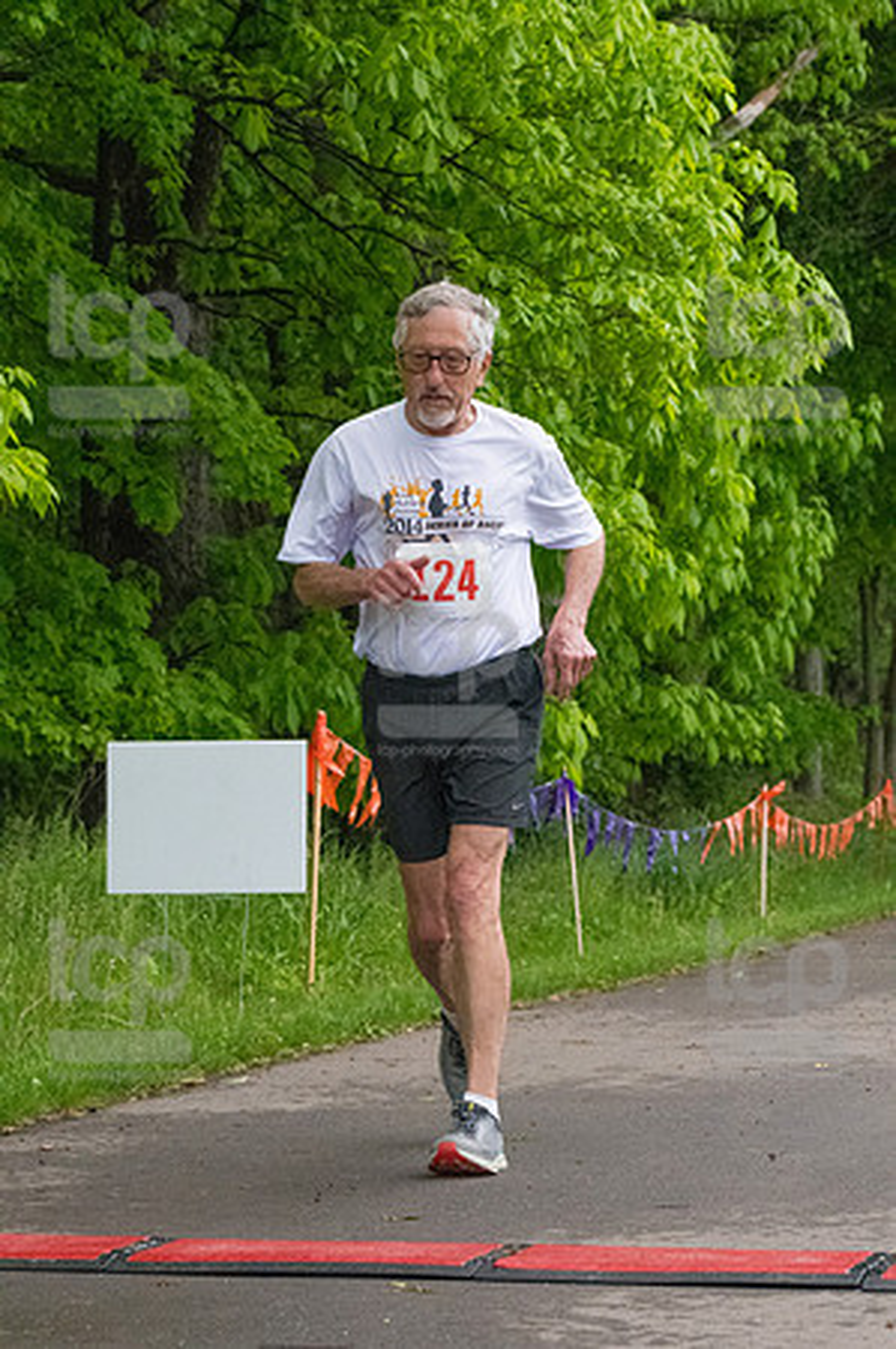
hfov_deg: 13.0
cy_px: 674
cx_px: 448
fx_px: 3929
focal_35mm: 105
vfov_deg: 19.5
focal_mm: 70
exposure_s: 1/1250
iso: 6400
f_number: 5.6
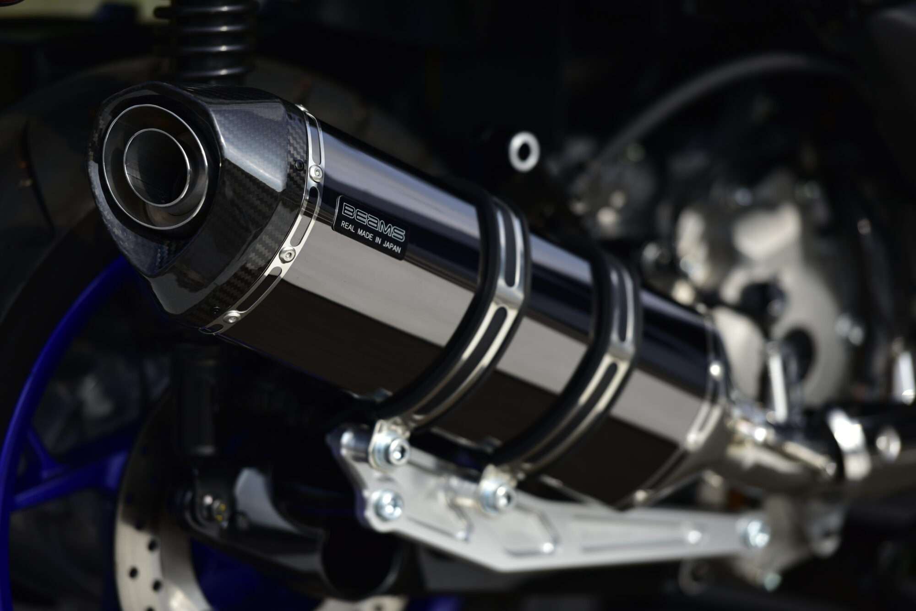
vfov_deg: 7.4
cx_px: 458
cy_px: 306
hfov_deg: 11.1
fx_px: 4709
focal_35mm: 185
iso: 100
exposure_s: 1/2000
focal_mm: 185
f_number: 2.8
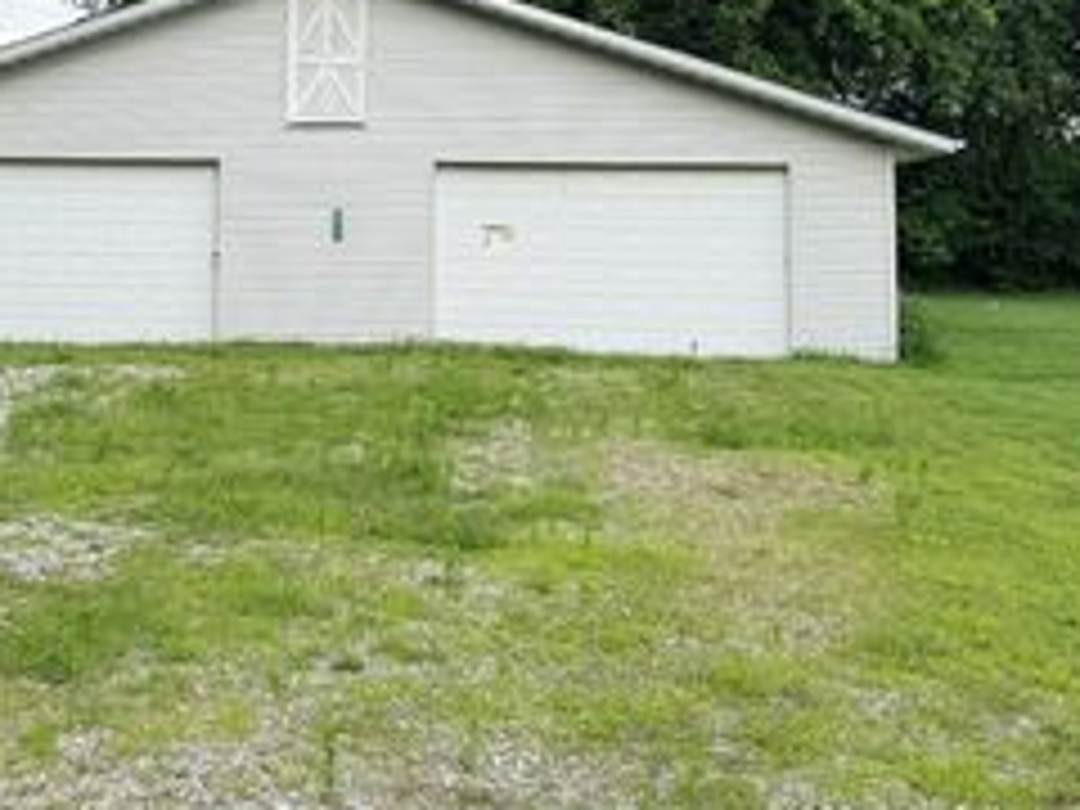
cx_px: 252
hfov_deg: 37.1
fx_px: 1560
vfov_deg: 28.3
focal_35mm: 50
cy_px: 128
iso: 80
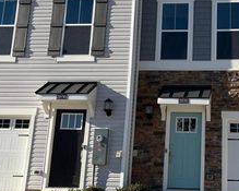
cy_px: 58
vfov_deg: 26.0
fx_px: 410
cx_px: 204
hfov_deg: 31.3
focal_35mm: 58
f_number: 1.6
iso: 50
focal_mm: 5.96
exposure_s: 1/3448
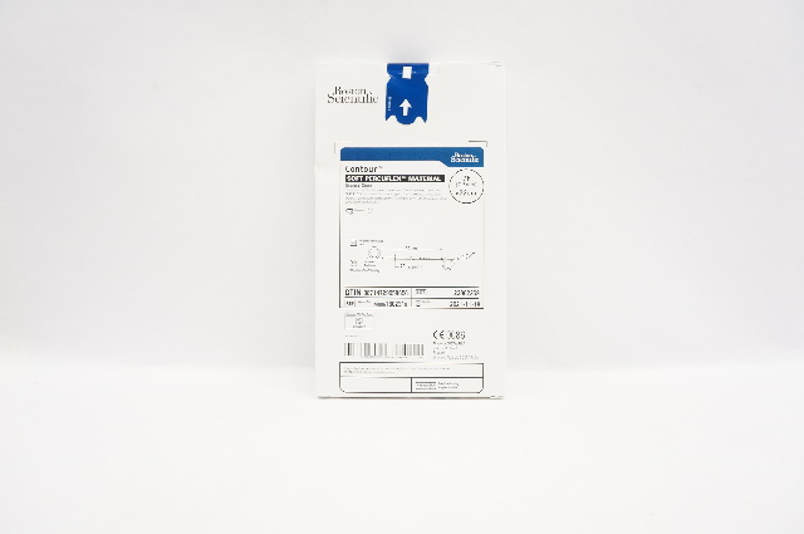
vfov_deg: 47.8
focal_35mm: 27
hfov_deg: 67.4
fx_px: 602
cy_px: 267
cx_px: 402
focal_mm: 18
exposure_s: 1/50
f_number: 6.3
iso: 400
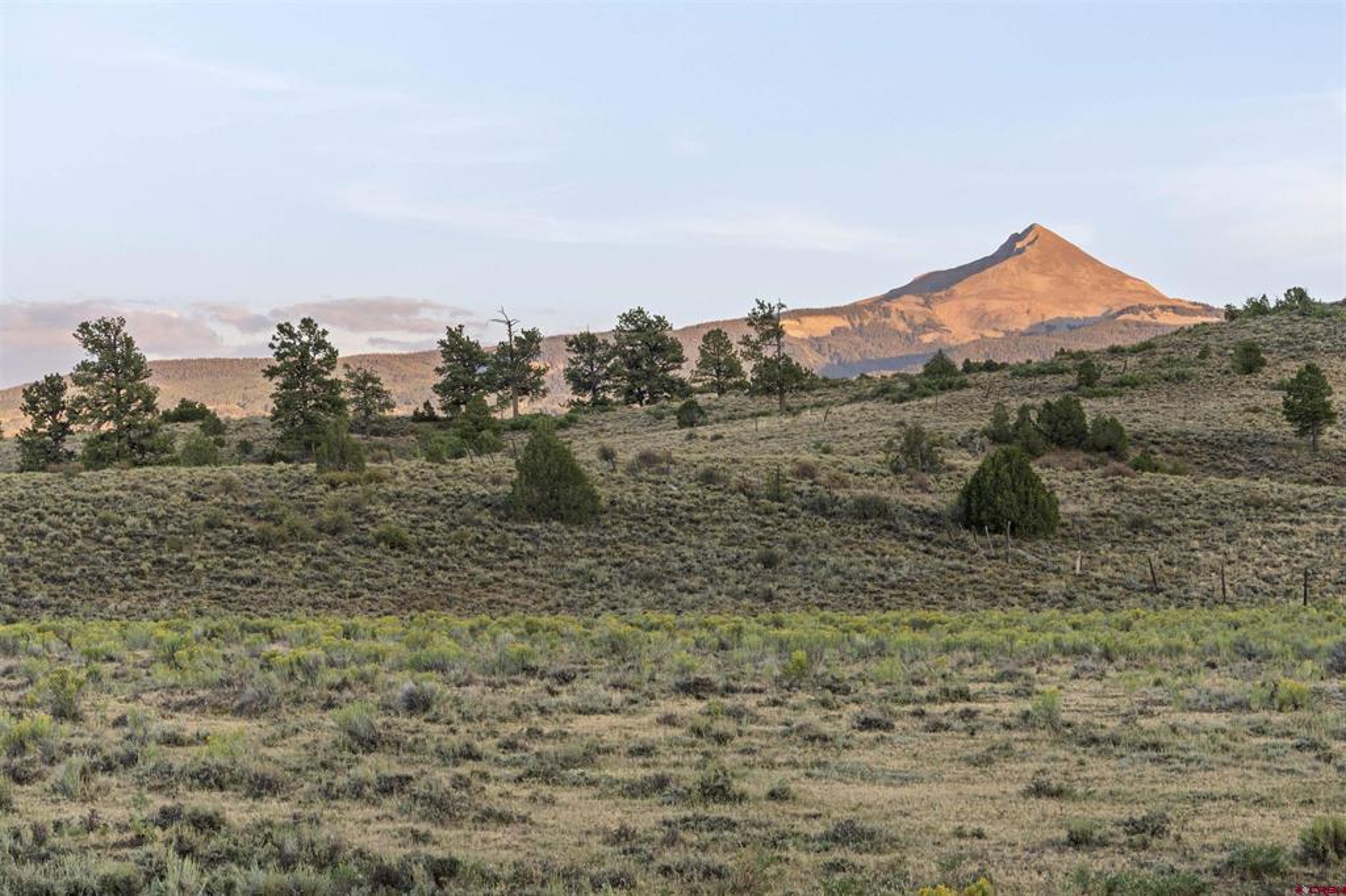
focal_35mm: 98
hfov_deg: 20.8
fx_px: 3663
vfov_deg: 14.0
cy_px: 448
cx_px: 673
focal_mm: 98
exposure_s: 1/20
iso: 1000
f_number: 20
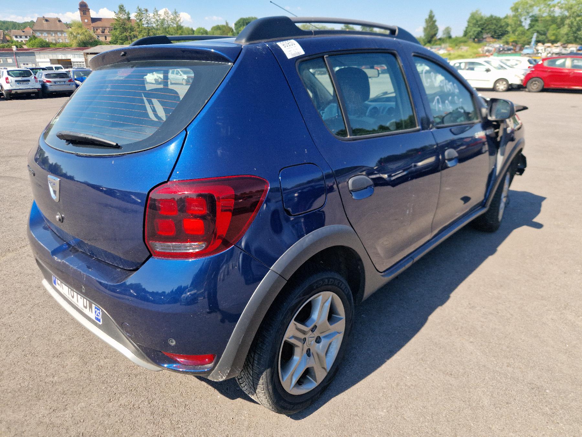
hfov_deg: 73.9
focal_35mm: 23
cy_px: 218
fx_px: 387
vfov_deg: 58.9
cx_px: 291
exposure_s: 1/714
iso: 50
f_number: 1.8
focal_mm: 5.4
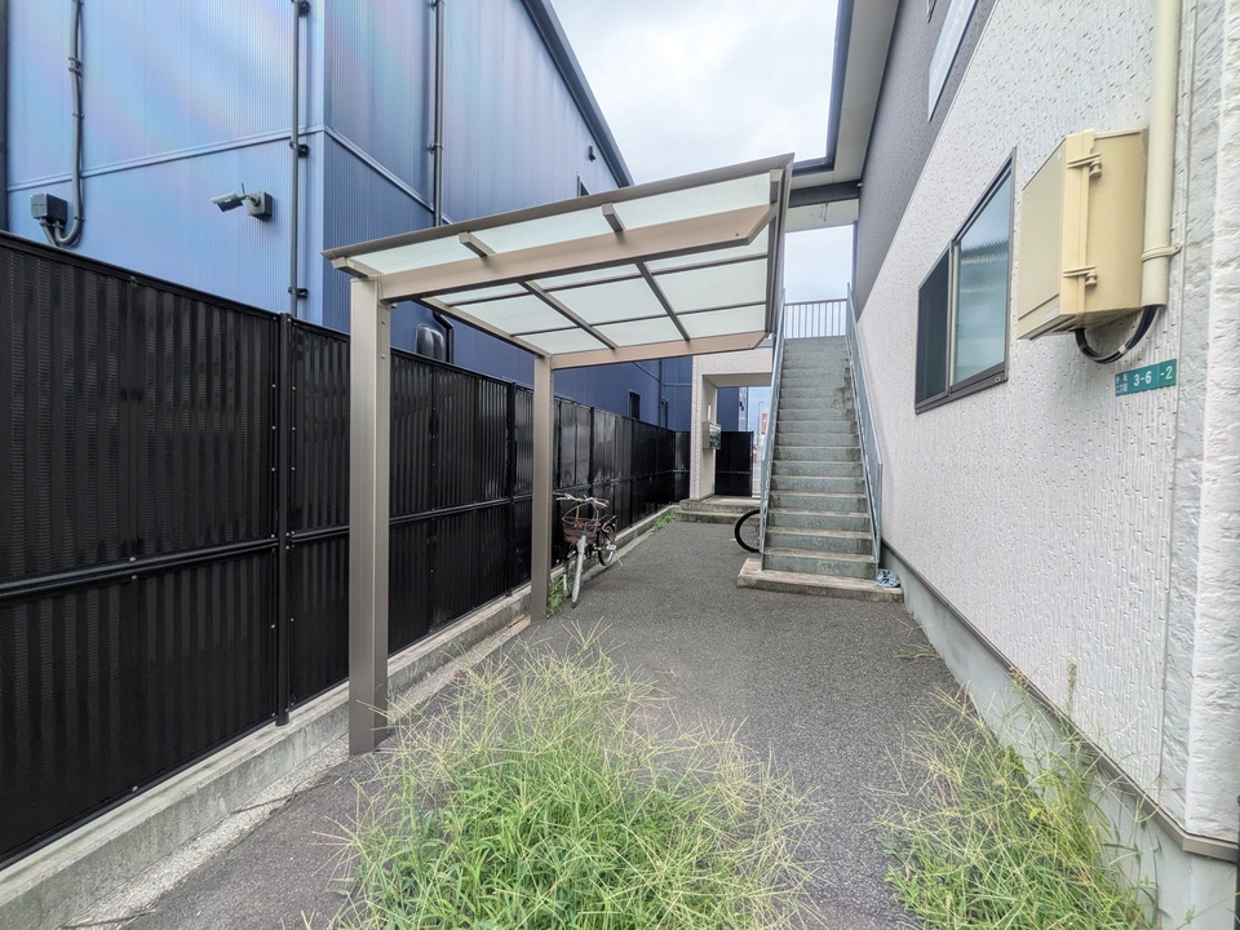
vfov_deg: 85.7
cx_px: 620
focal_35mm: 14
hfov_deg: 102.1
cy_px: 465
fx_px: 502
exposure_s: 1/796
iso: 51
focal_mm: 1.83
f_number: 2.2
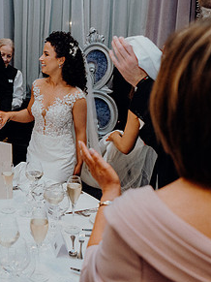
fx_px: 374
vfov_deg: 41.2
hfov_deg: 30.1
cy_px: 131
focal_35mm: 46
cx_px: 20
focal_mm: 24
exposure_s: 1/160
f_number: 3.5
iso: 2500
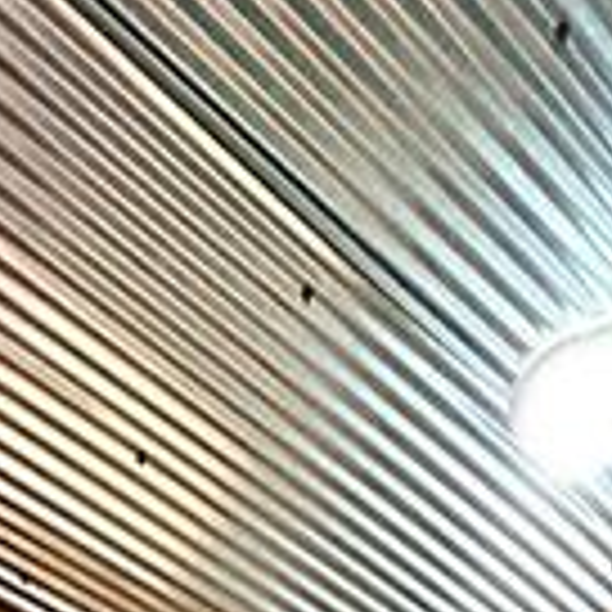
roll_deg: +0.3
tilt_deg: -3.5
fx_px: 1400
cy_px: 1714
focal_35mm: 70
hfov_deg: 24.3
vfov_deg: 12.5
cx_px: 122
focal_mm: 2.22
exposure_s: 1/60
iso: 800
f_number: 2.2
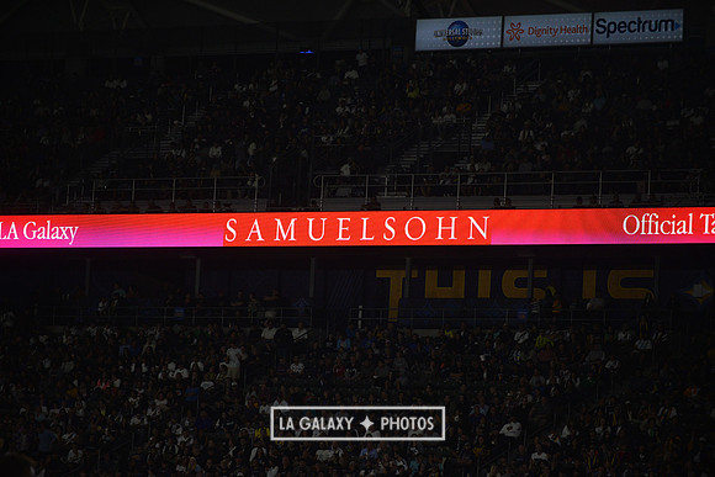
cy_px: 238
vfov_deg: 6.9
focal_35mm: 200
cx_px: 358
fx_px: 3973
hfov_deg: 10.3
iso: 1600
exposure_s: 1/3200
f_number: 2.8
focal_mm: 200
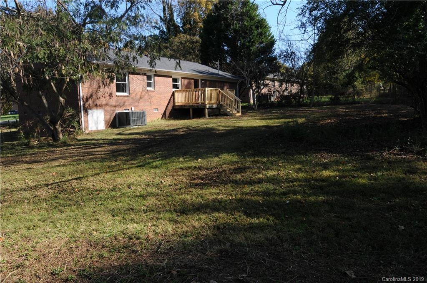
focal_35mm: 26
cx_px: 214
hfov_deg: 70.5
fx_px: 302
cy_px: 142
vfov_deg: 50.2
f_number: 9
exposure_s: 1/160
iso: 200
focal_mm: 17
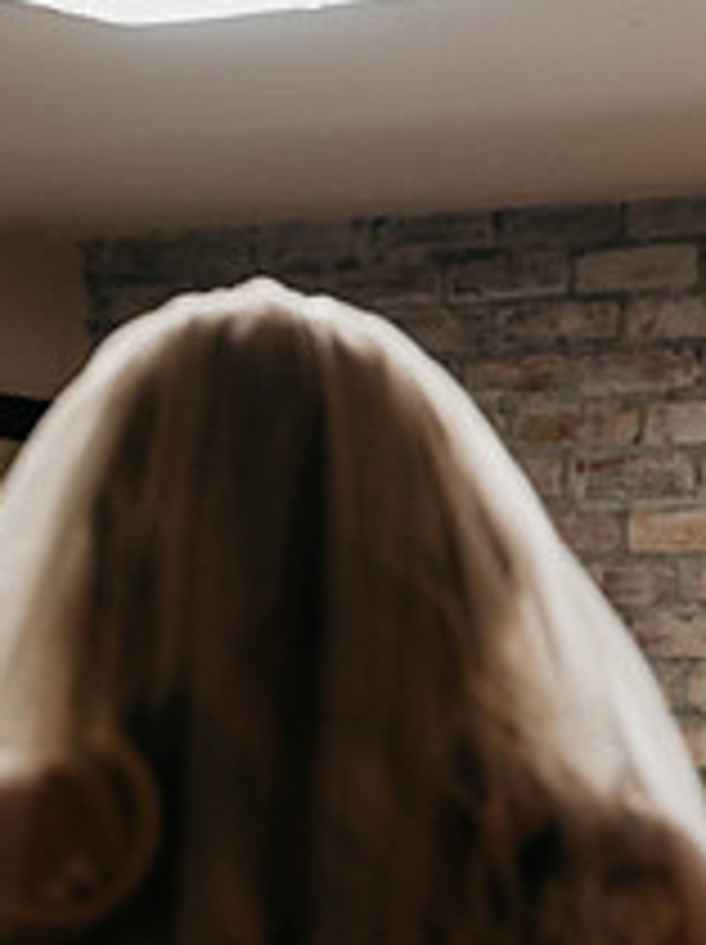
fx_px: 4496
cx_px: -162
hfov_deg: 8.9
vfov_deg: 11.9
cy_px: 794
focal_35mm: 165
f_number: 2.8
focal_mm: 62
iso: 1000
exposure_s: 1/400
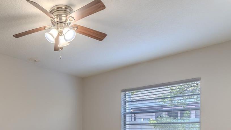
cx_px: 59
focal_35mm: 31
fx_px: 190
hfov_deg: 59.4
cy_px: 129
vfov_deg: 34.5
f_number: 8
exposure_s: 1/10
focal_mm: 10
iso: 125
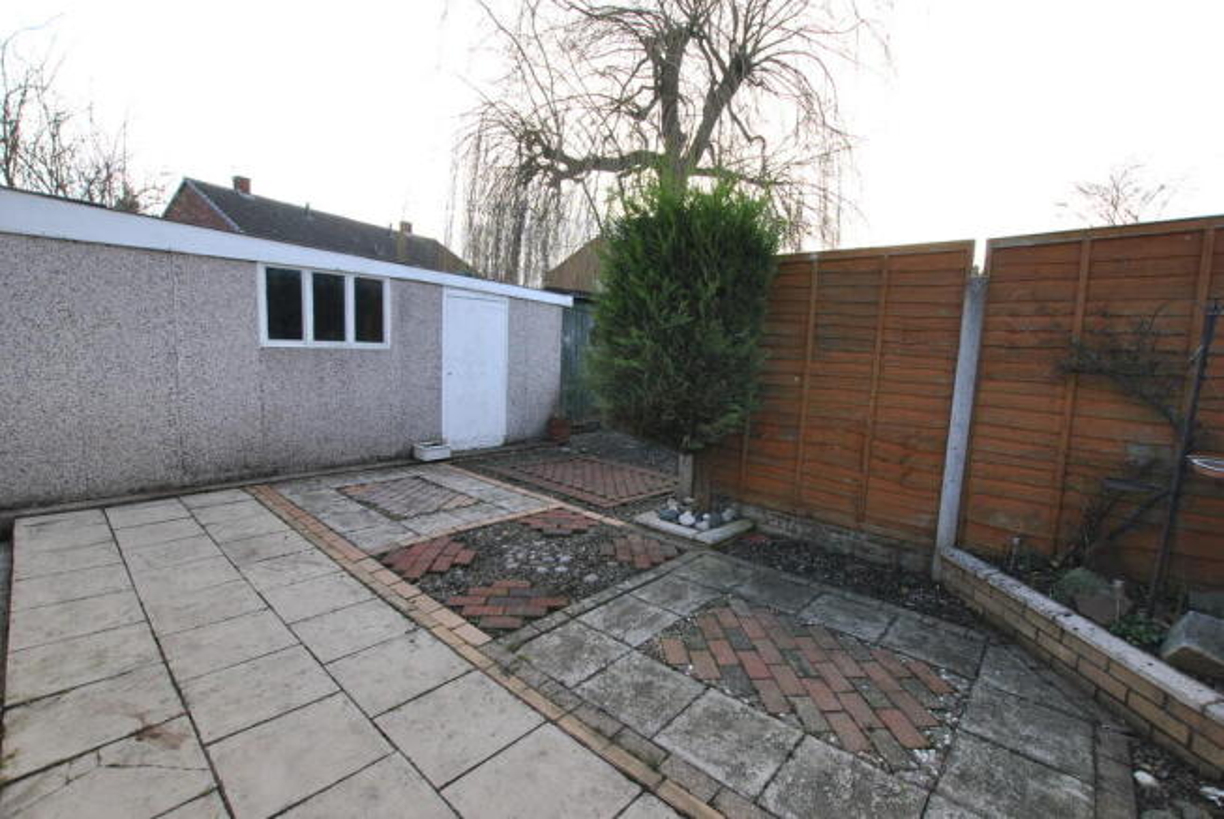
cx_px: 612
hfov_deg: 100.3
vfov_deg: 77.5
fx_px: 511
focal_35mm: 15
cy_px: 410
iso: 200
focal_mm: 10
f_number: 5
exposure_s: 1/100
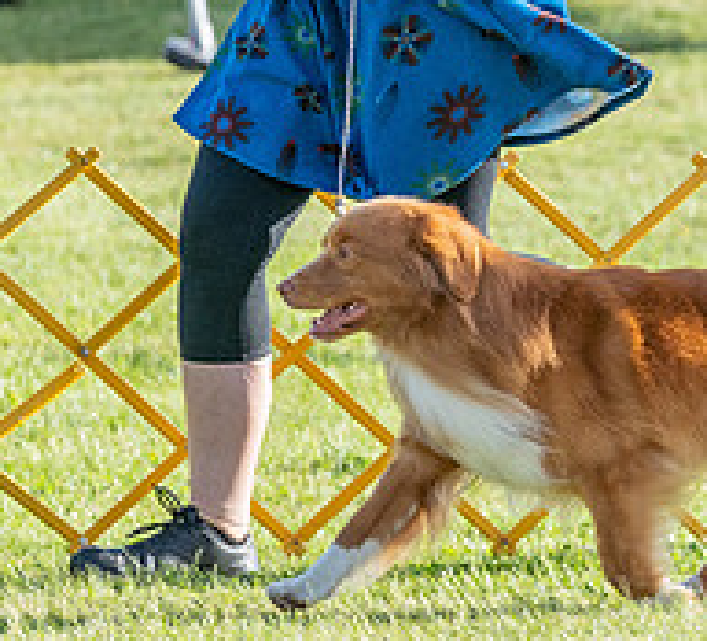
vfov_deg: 3.0
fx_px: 12194
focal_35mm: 553
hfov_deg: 3.3
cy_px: 33
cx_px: 483
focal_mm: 171
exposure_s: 1/1250
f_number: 6.3
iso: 800
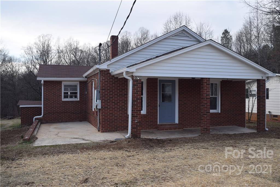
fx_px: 257
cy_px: 94
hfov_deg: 57.2
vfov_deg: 39.9
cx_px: 140
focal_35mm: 33
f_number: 7.1
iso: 100
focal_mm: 22
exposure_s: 1/200
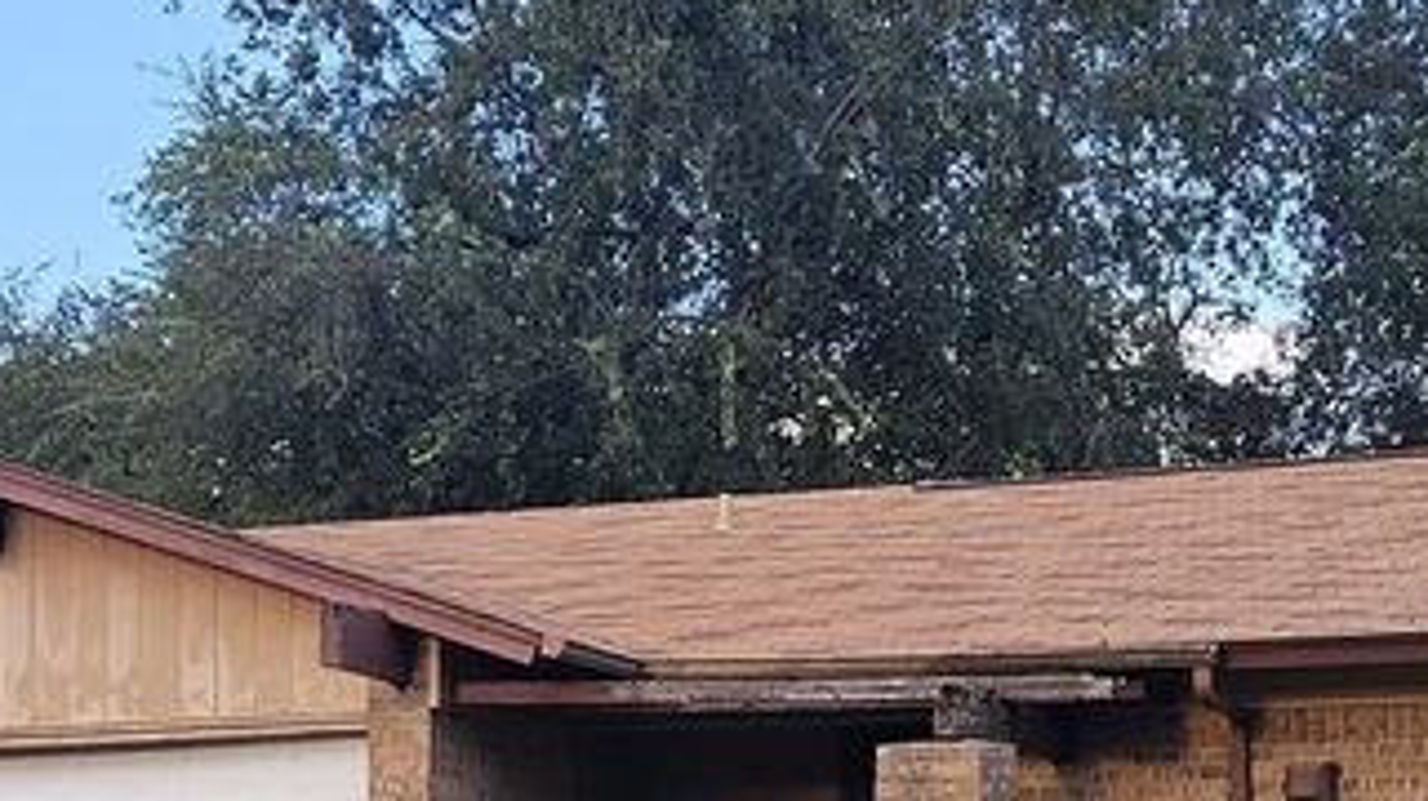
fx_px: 3027
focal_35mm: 80
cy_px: 837
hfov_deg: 26.3
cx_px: 988
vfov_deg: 14.8
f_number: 1.8
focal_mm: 5.4
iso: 25
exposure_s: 1/180
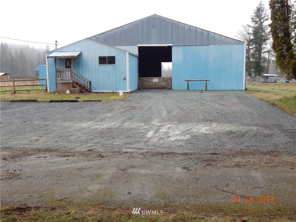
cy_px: 111
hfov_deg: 49.0
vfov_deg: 37.7
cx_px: 148
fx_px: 325
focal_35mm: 38
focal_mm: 6.8
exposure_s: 1/250
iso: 125
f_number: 3.4
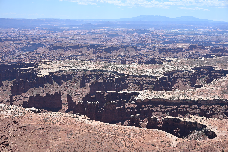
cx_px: 114
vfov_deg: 27.0
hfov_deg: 39.6
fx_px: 317
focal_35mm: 50
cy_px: 76
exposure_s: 1/400
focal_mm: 50
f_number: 7.1
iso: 100
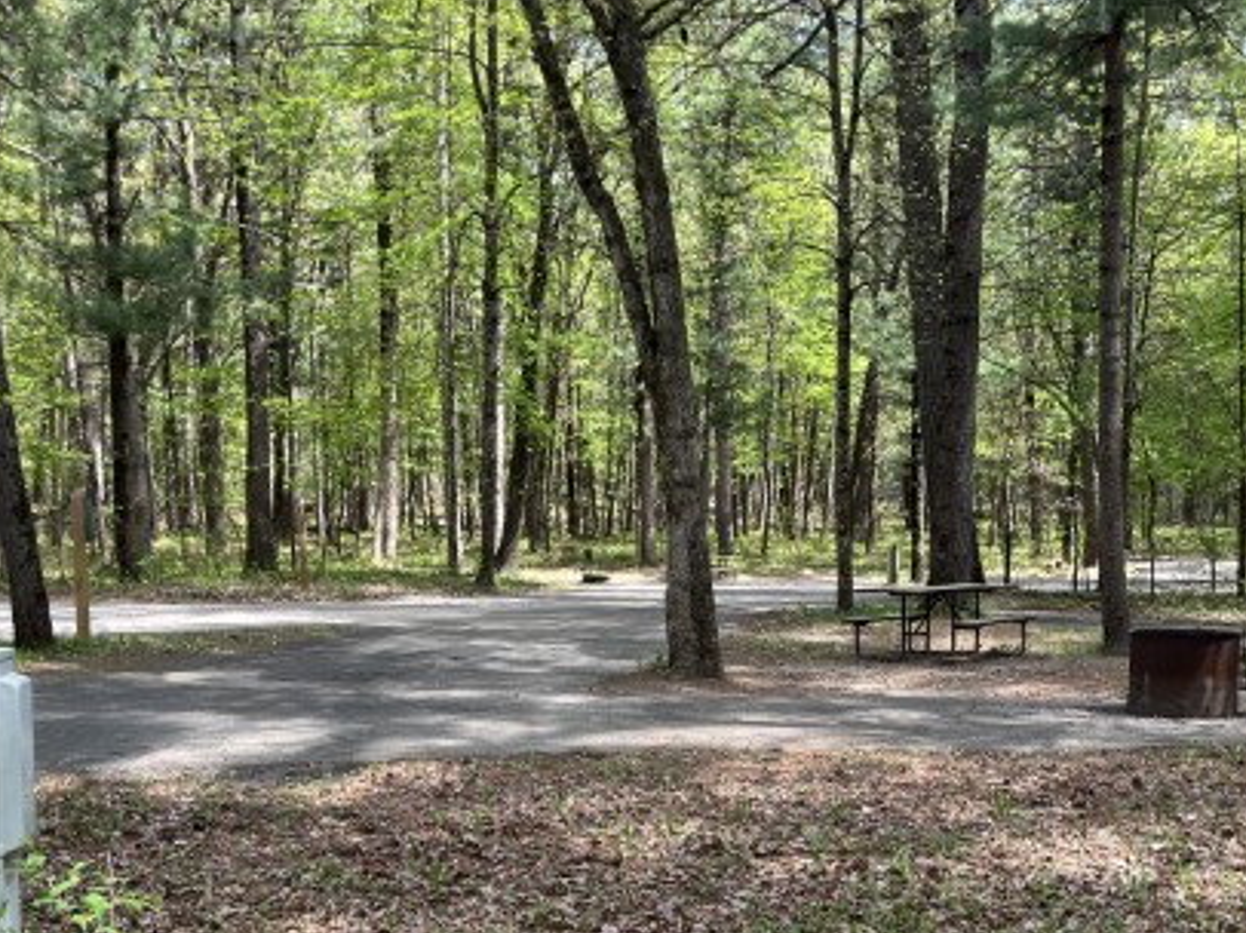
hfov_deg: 45.7
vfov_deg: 34.3
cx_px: 703
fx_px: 1475
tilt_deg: -5.0
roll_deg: -0.7
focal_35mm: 41
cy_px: 712
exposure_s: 1/517
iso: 50
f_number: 1.6
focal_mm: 5.1
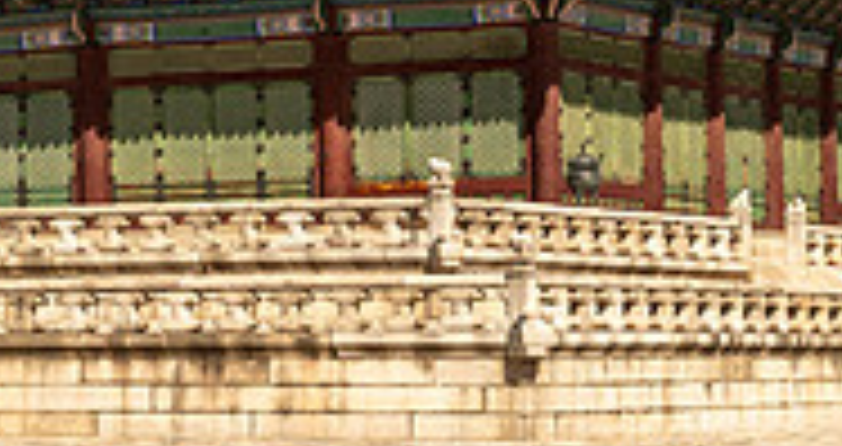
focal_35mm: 164
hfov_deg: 13.3
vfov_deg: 7.0
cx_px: 338
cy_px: 55
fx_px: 3611
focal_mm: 48
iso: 64
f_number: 5
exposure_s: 1/640
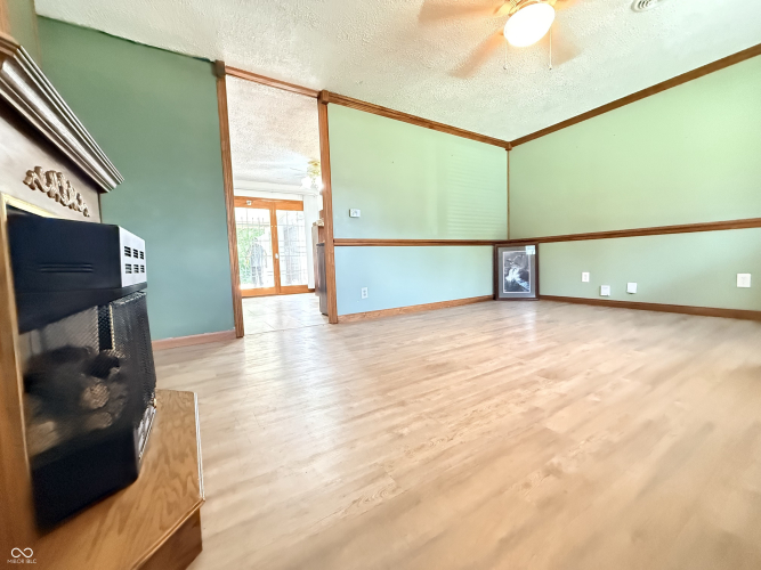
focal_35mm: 14
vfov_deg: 85.7
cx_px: 380
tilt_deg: -3.8
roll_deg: +1.7
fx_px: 308
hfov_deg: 102.1
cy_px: 285
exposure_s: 1/40
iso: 1250
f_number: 2.2
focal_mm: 2.22
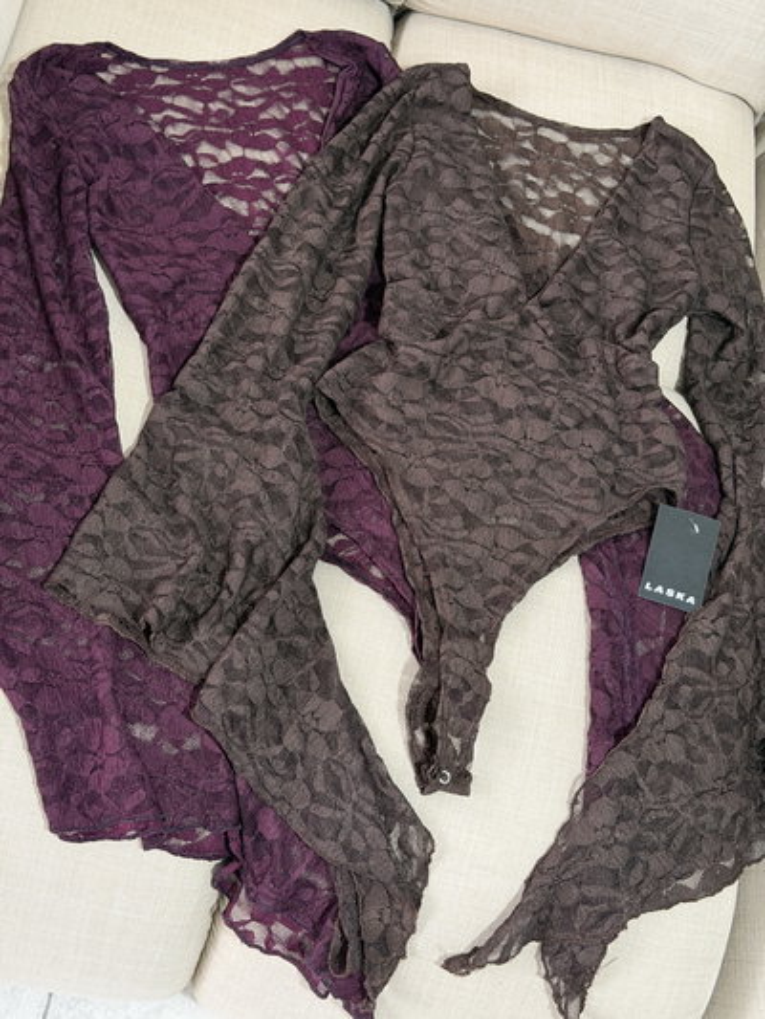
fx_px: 1414
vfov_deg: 39.6
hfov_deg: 30.3
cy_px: 510
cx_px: 382
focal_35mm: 48
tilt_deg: -59.2
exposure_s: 1/25
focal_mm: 6.76
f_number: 1.78
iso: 500
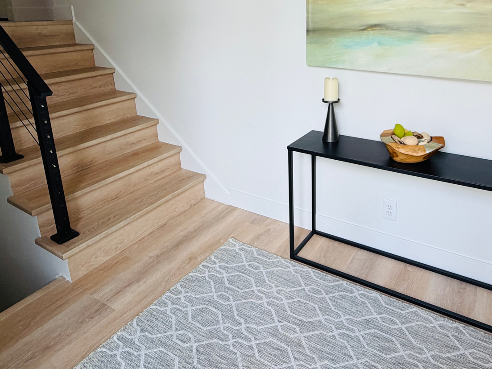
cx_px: 304
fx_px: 369
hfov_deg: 66.4
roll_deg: +1.0
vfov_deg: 51.0
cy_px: 97
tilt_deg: -13.0
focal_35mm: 26
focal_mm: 2.22
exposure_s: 1/121
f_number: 2.2
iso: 80
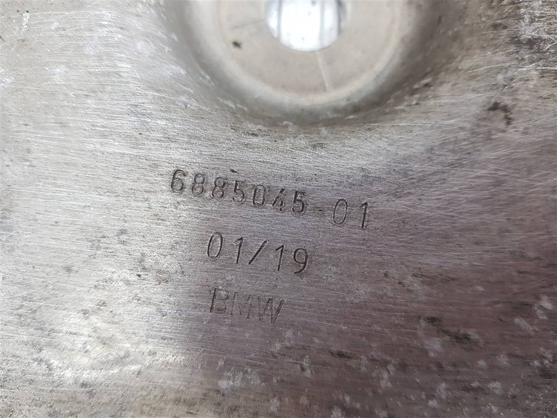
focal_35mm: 26
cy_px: 209
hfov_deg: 67.3
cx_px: 278
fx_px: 418
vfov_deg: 53.1
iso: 125
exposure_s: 1/50
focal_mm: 4.2
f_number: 1.7
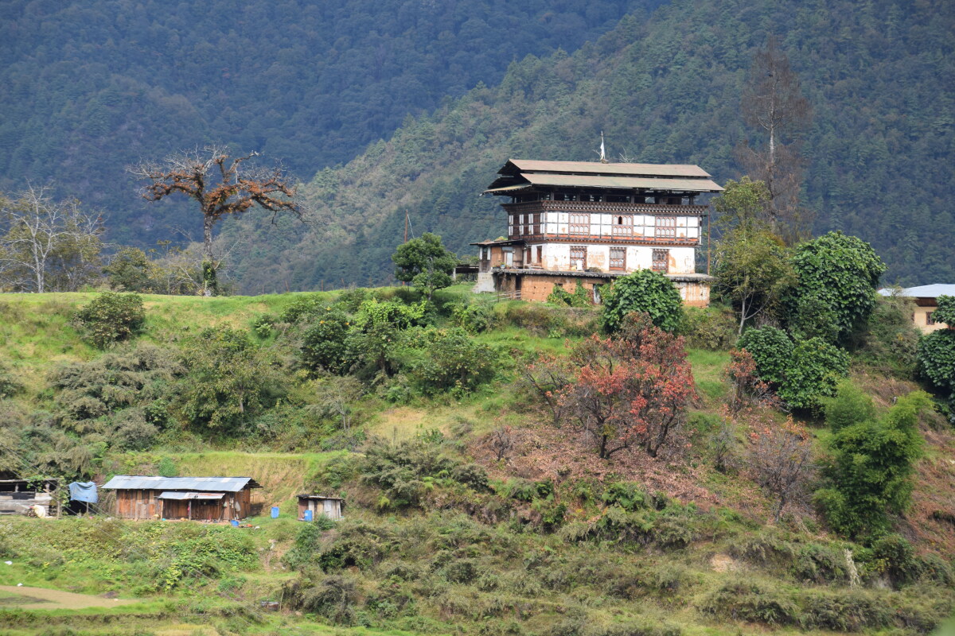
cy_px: 318
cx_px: 478
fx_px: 5173
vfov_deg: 7.0
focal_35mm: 195
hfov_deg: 10.5
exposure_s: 1/250
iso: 200
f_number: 8
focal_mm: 130
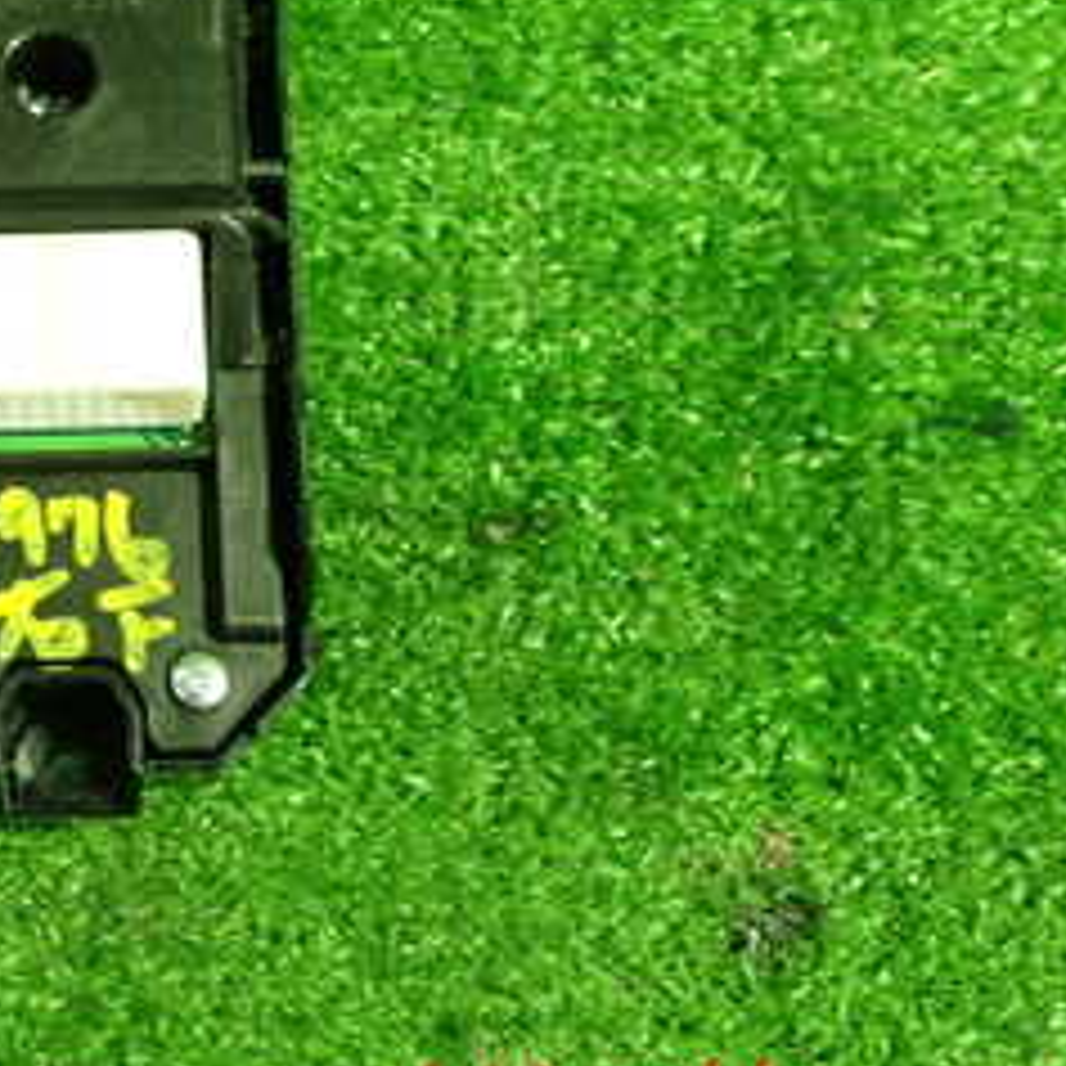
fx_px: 2334
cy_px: 153
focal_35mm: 67
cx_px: 90
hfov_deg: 24.9
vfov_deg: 25.1
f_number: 2.3
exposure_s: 1/30
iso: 320
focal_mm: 5.4
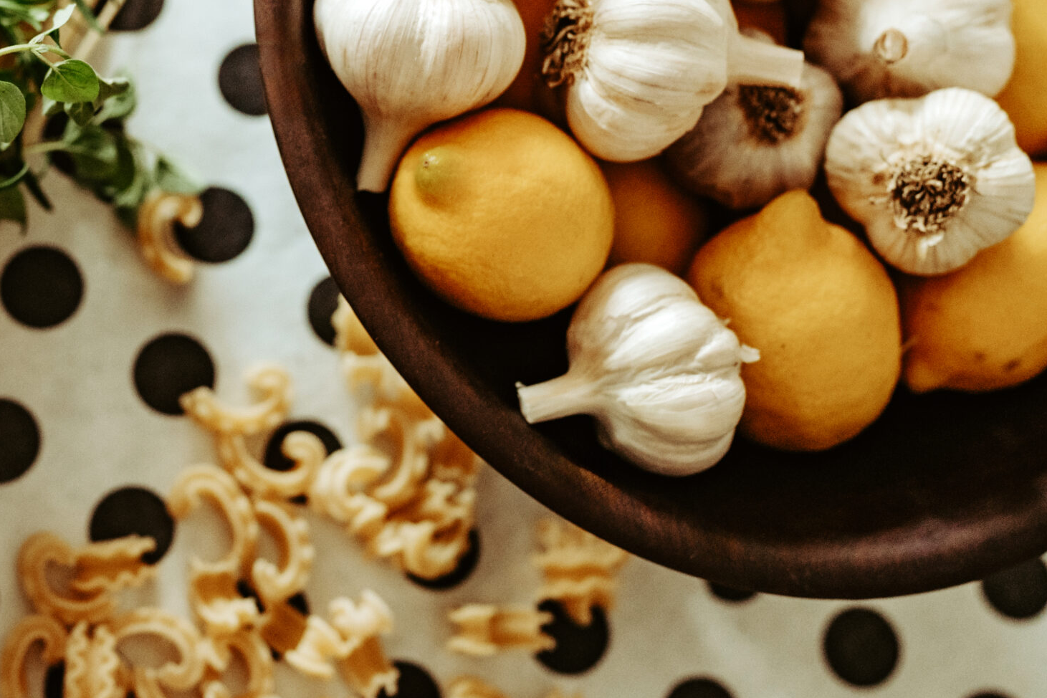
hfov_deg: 28.2
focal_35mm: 69
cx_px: 125
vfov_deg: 19.6
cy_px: 183
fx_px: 2007
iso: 2000
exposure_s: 1/250
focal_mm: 35
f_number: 2.2
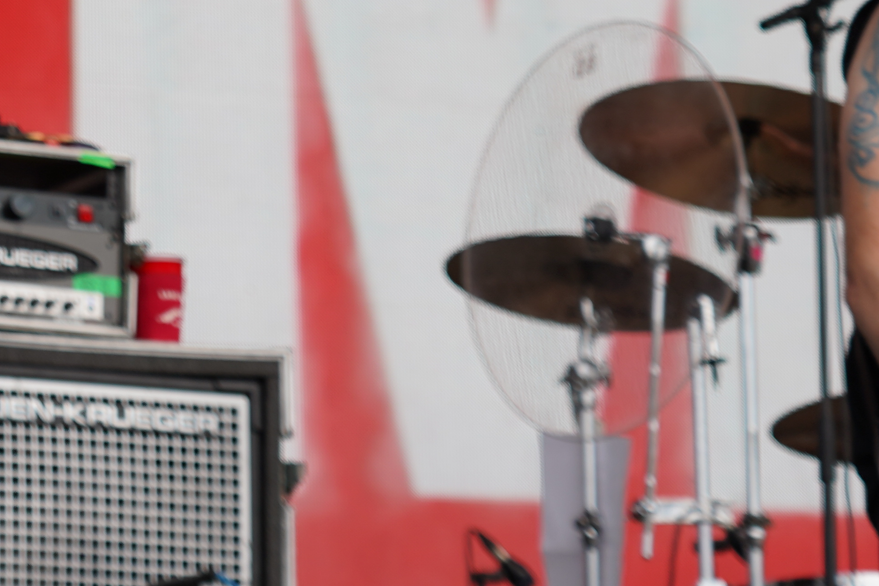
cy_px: -159
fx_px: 5444
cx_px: -229
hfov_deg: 9.1
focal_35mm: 223
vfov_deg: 6.1
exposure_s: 1/200
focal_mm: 72
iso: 100
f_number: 4.5
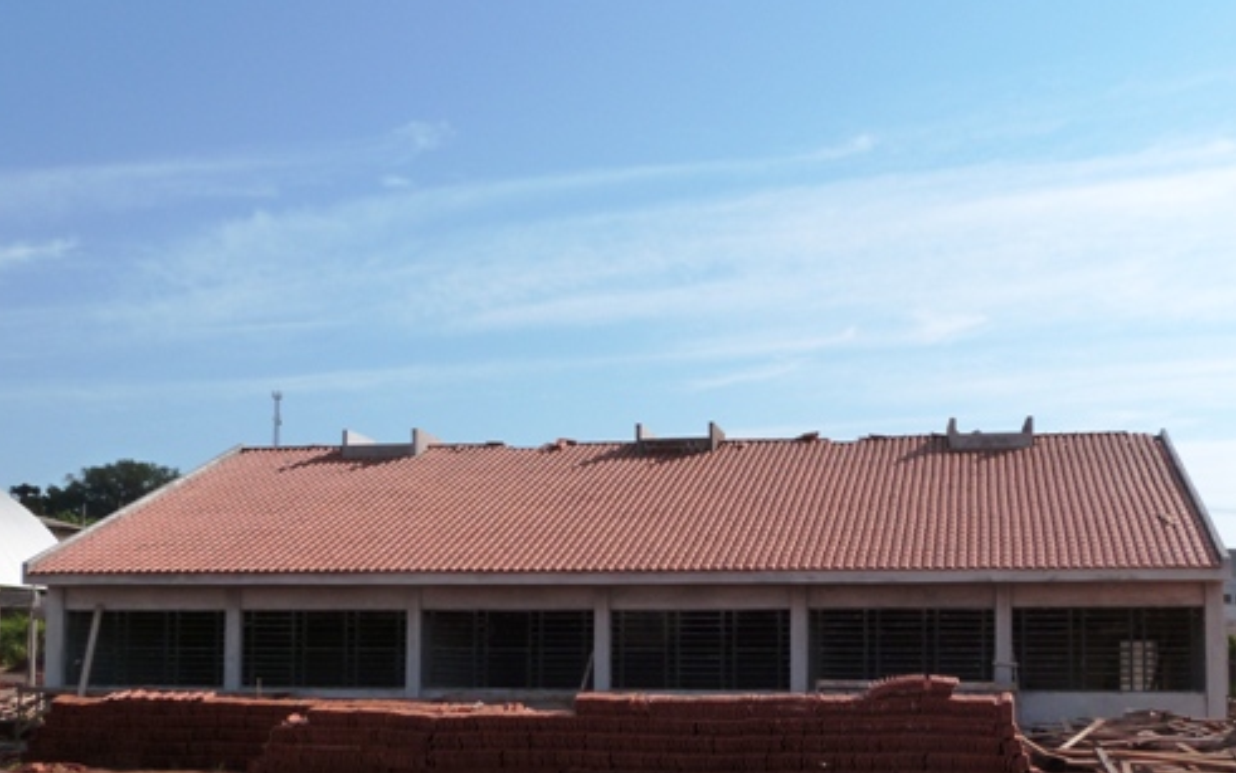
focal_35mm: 47
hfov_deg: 42.5
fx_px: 1583
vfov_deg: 27.2
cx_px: 730
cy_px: 554
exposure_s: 1/500
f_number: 5.6
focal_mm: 6.1
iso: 160
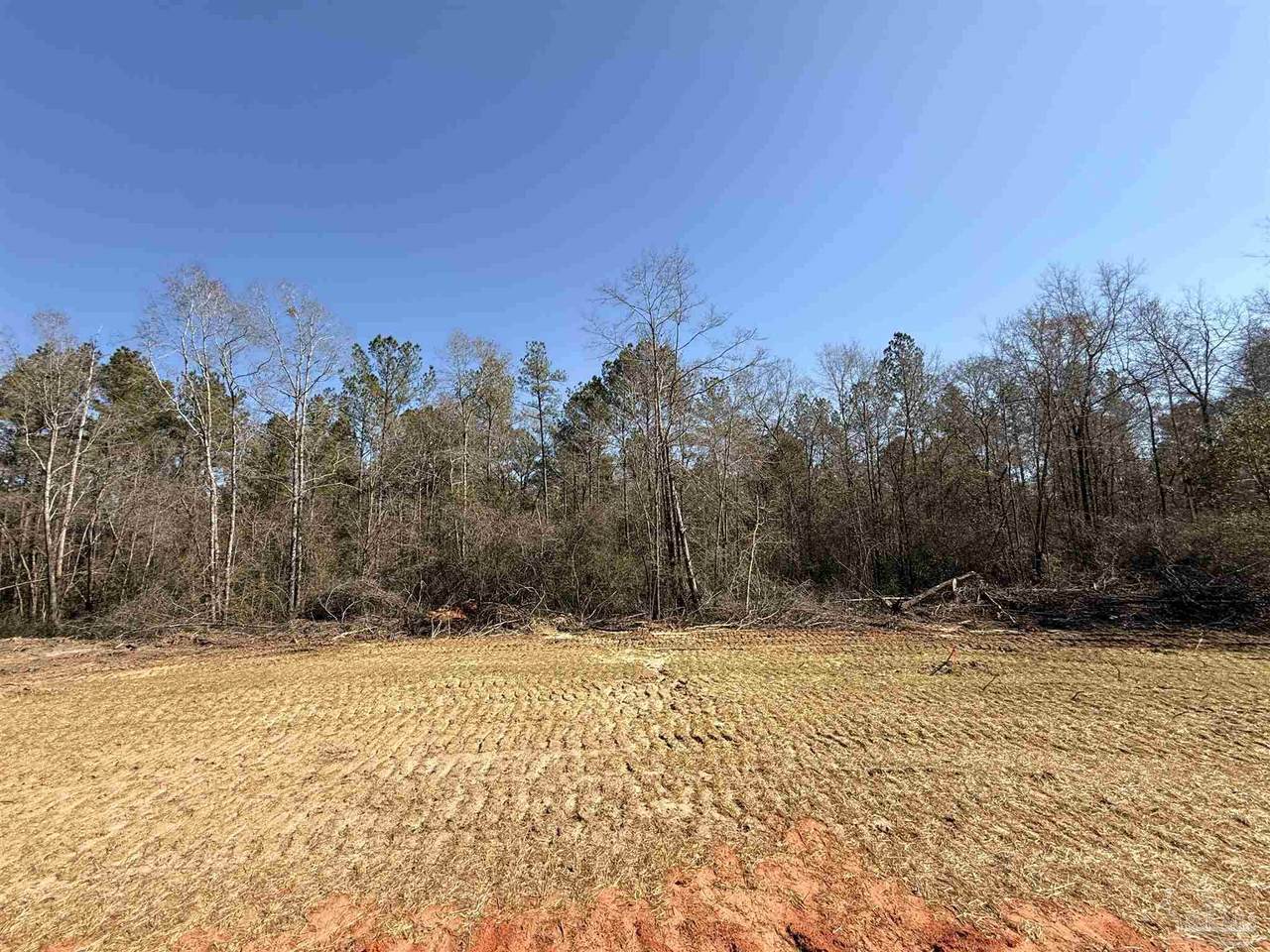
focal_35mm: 14
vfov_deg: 85.7
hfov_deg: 102.1
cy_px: 476
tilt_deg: +7.9
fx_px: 514
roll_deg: +0.6
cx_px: 635
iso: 50
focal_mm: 2.22
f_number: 2.2
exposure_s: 1/1399
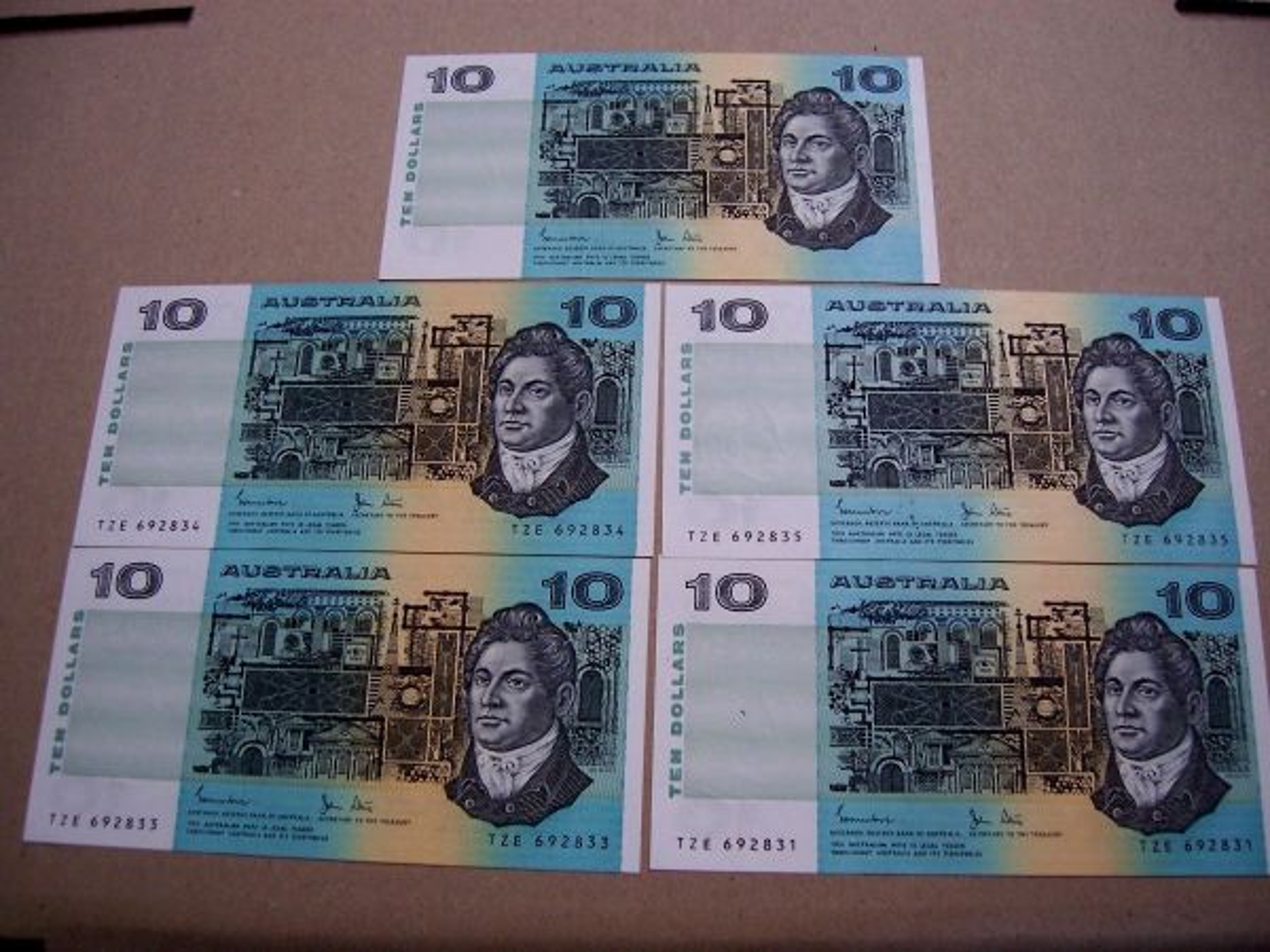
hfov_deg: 51.4
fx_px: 1321
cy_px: 476
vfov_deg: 39.7
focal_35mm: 36
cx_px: 635
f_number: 3
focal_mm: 6
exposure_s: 1/20
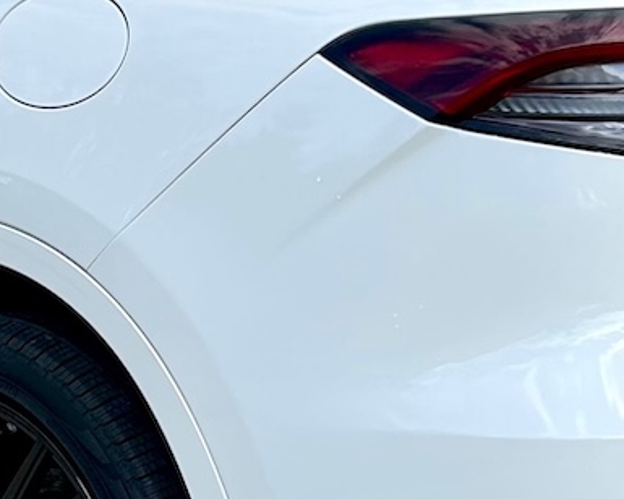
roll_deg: +0.2
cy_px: 186
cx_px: 157
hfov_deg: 19.2
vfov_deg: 15.5
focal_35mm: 99
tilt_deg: -12.8
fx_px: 1828
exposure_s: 1/3704
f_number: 1.5
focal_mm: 5.7
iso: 50
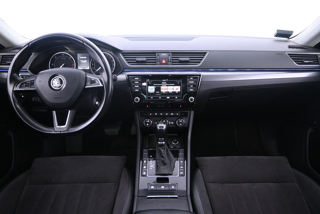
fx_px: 213
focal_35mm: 24
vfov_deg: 53.1
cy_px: 107
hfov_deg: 73.7
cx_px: 160
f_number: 3.5
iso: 3200
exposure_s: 1/15
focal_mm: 16
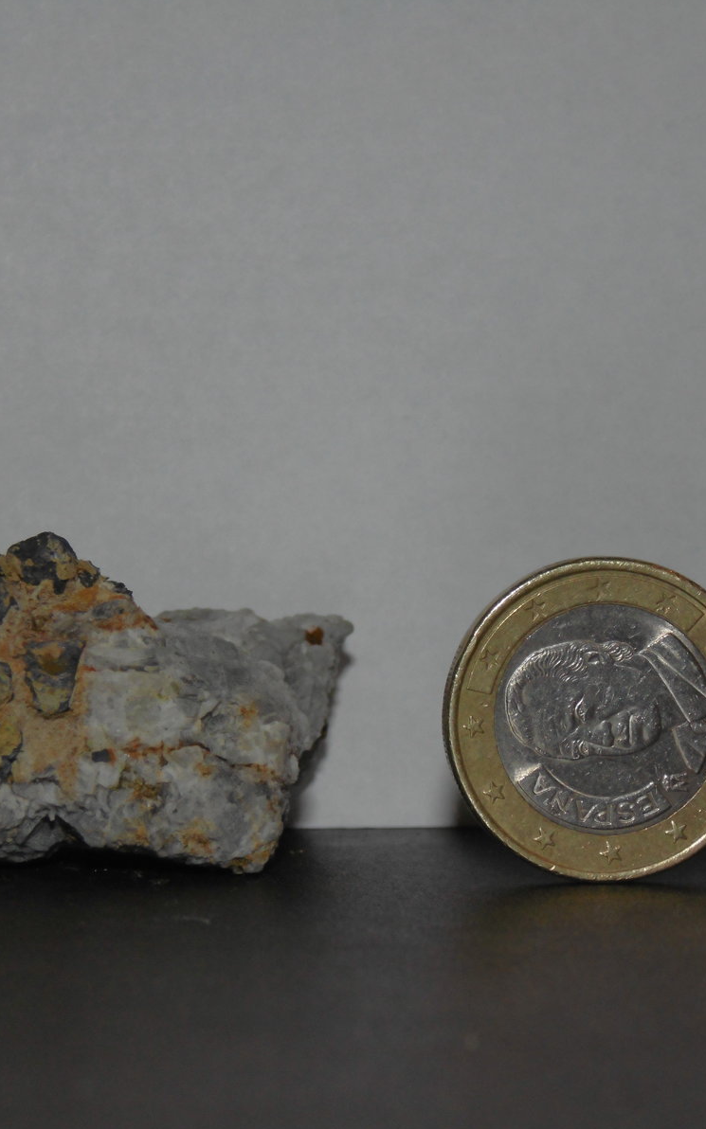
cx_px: 361
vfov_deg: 15.1
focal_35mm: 138
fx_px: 4248
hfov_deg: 9.5
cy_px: 564
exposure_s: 1/100
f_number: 13.2
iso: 100
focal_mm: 17.6
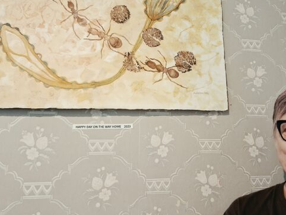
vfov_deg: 33.3
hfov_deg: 43.7
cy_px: 71
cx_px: 166
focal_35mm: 43
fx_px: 355
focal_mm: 4
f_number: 1.8
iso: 320
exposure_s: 1/50
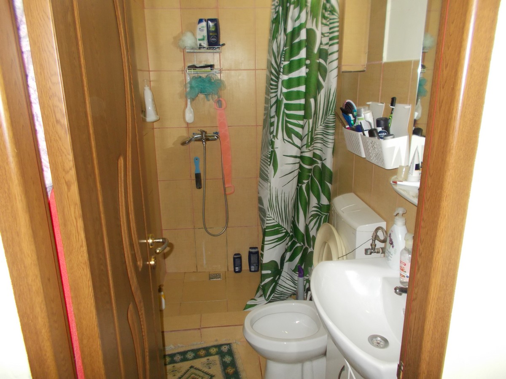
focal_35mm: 26
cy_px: 190
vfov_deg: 53.1
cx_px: 253
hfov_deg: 67.3
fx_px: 380
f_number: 3.2
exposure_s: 1/25
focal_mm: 4.6
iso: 200
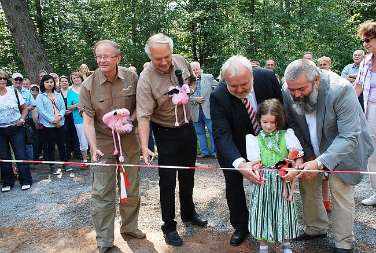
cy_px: 126
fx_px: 314
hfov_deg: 61.8
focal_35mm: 30
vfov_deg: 43.8
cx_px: 188
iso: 200
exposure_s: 1/100
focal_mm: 20
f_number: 5
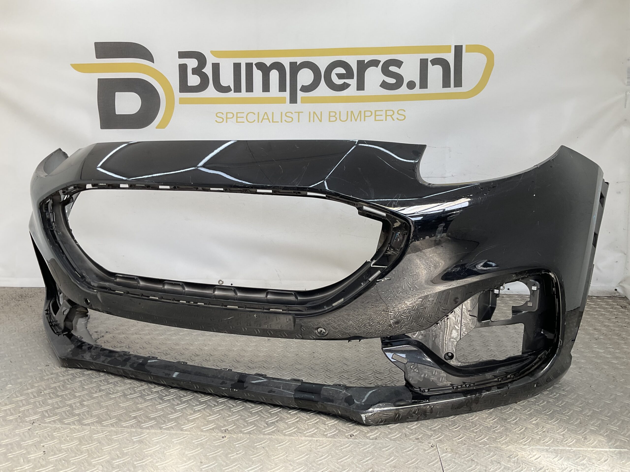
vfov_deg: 48.2
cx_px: 315
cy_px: 236
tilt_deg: -7.9
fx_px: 528
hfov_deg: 61.7
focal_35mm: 29
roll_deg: -0.8
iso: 16
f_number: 1.8
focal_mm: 3
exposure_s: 1/225
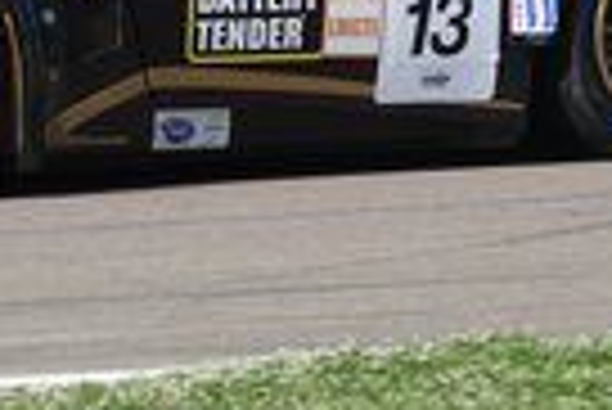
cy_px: 36
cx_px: 180
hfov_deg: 2.7
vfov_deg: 1.8
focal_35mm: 758
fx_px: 12900
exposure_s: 1/800
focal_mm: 83.9
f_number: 4.5
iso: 125
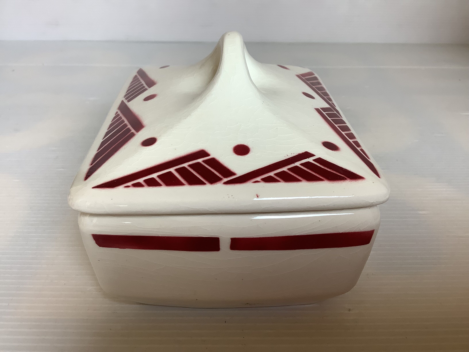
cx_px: 234
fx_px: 420
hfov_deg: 58.4
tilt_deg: -30.8
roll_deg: +0.1
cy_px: 176
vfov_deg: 45.4
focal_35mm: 31
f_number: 2.4
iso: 64
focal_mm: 3.3
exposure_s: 1/100
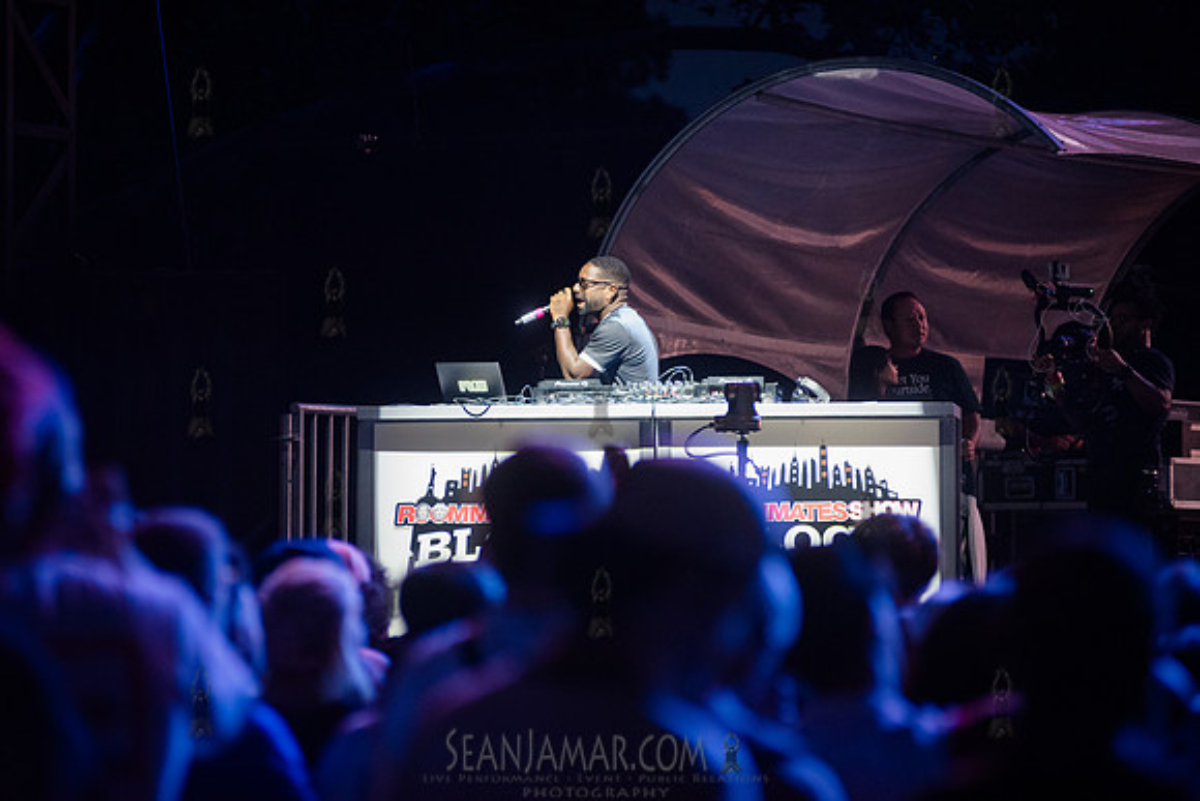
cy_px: 400
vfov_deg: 8.1
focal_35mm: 170
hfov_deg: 12.1
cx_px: 600
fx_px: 5671
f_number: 3.2
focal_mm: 170
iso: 5000
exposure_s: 1/500
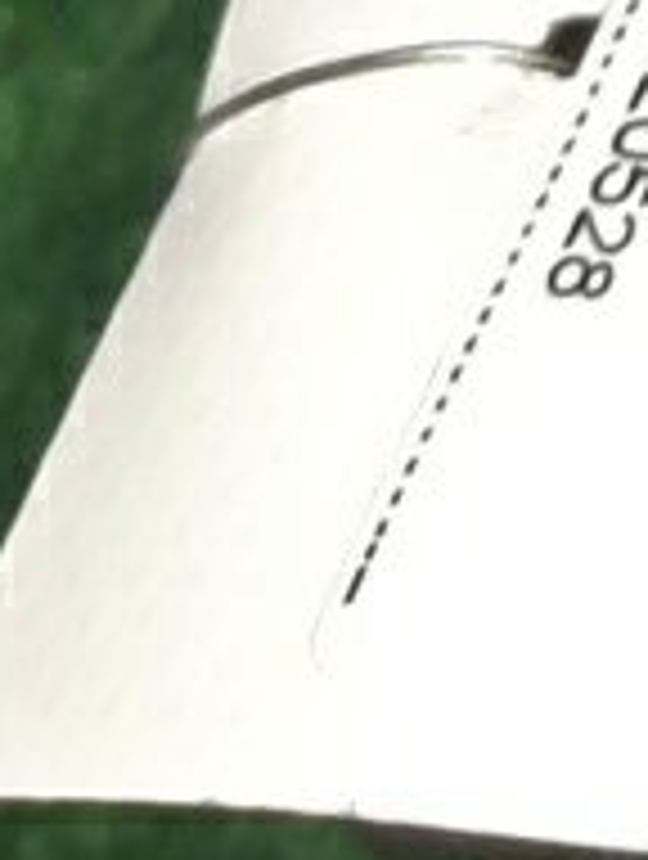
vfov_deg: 8.7
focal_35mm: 188
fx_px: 4677
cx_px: 1832
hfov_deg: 7.2
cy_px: -1734
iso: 337
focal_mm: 4.6
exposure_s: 1/50
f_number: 2
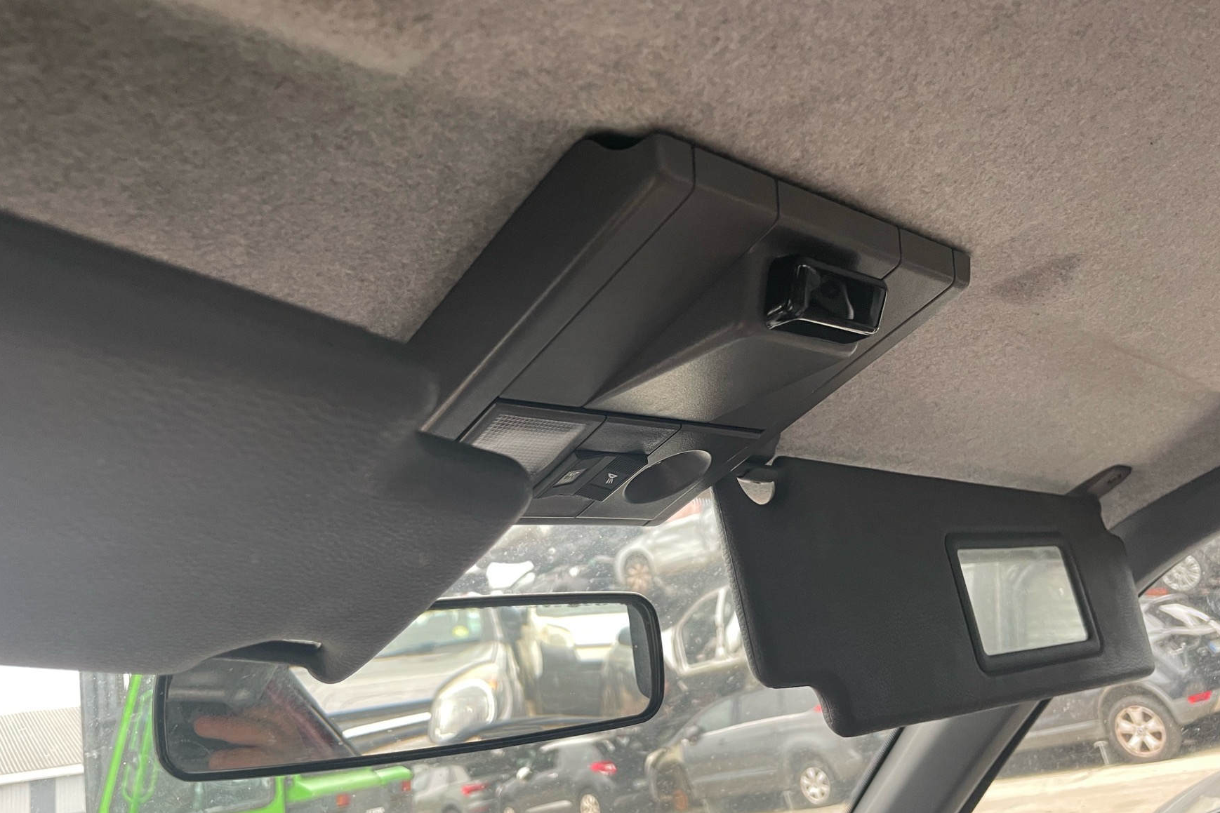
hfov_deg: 65.5
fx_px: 949
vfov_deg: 46.4
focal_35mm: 28
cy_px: 389
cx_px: 606
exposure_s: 1/67
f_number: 1.6
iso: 125
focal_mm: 4.2
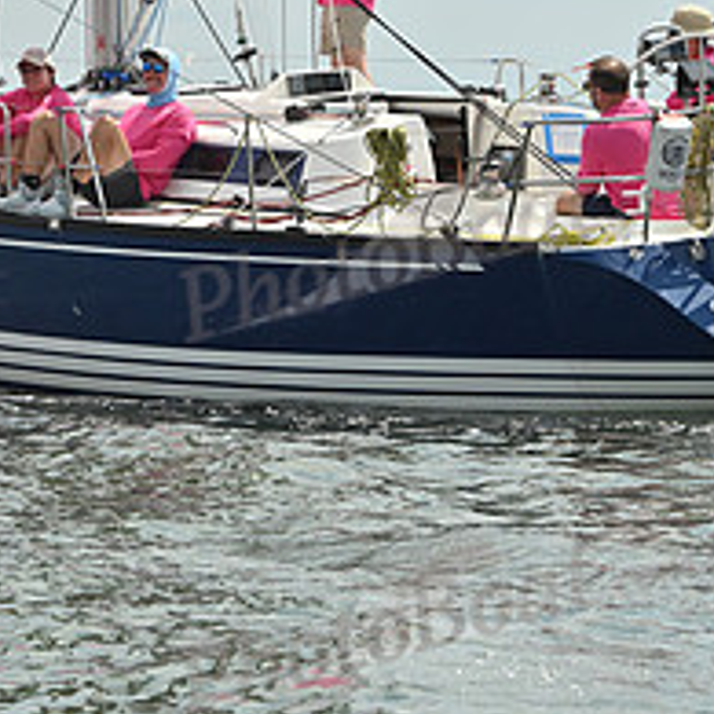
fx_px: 5787
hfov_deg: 7.0
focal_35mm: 248
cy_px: 108
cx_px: -7
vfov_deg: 7.0
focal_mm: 98
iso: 320
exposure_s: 1/1250
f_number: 10
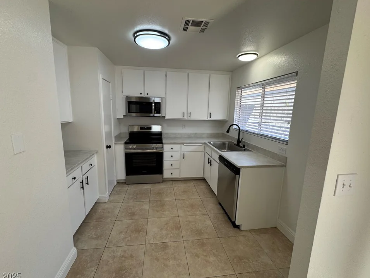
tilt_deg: -9.1
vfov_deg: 81.7
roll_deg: -1.3
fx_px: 160
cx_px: 180
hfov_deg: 98.1
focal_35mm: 15
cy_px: 136
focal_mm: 2.22
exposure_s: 1/120
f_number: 2.2
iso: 80
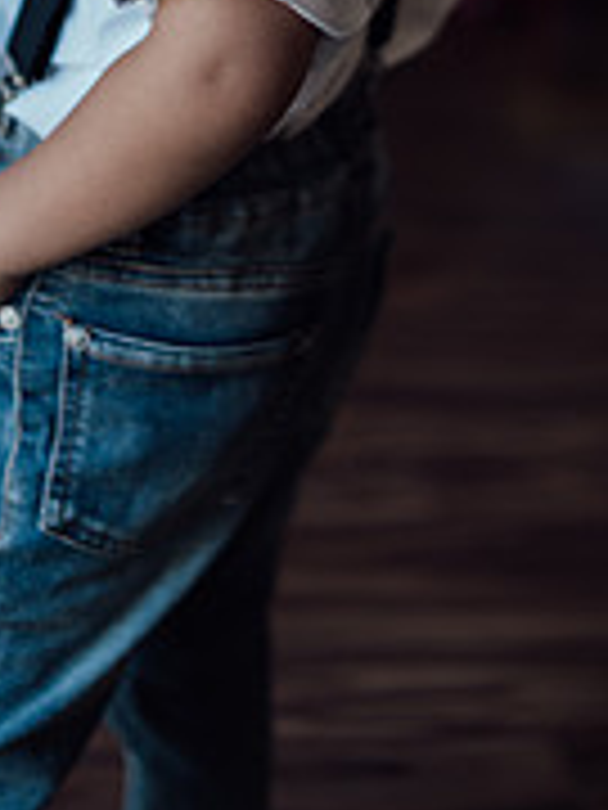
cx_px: 315
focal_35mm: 84
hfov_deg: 17.6
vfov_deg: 21.5
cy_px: -176
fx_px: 1967
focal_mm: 35
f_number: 1.4
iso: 125
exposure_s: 1/250
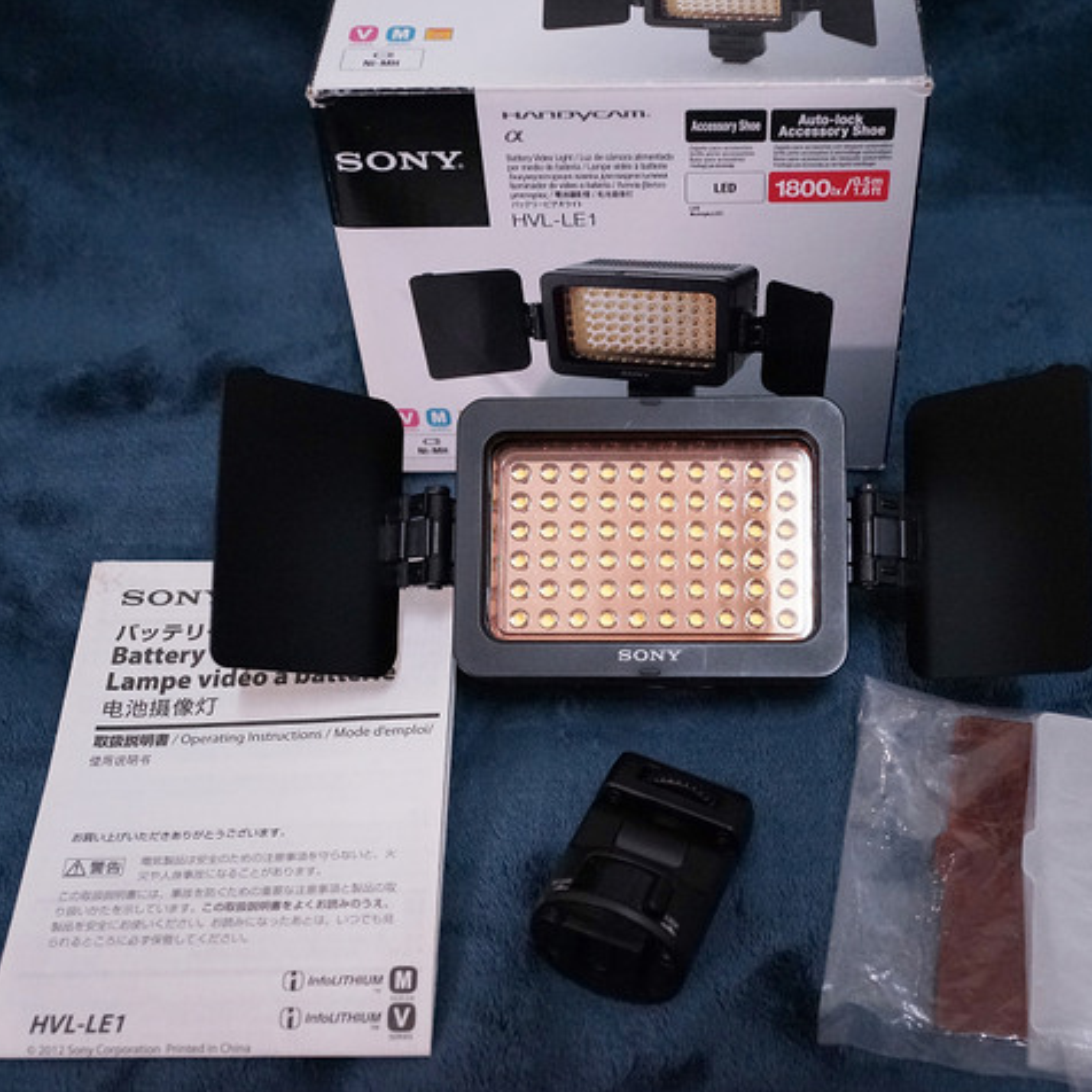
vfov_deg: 37.6
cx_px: 661
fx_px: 1606
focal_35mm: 45
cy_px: 548
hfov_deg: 37.4
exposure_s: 1/80
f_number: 5.6
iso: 5000
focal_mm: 35
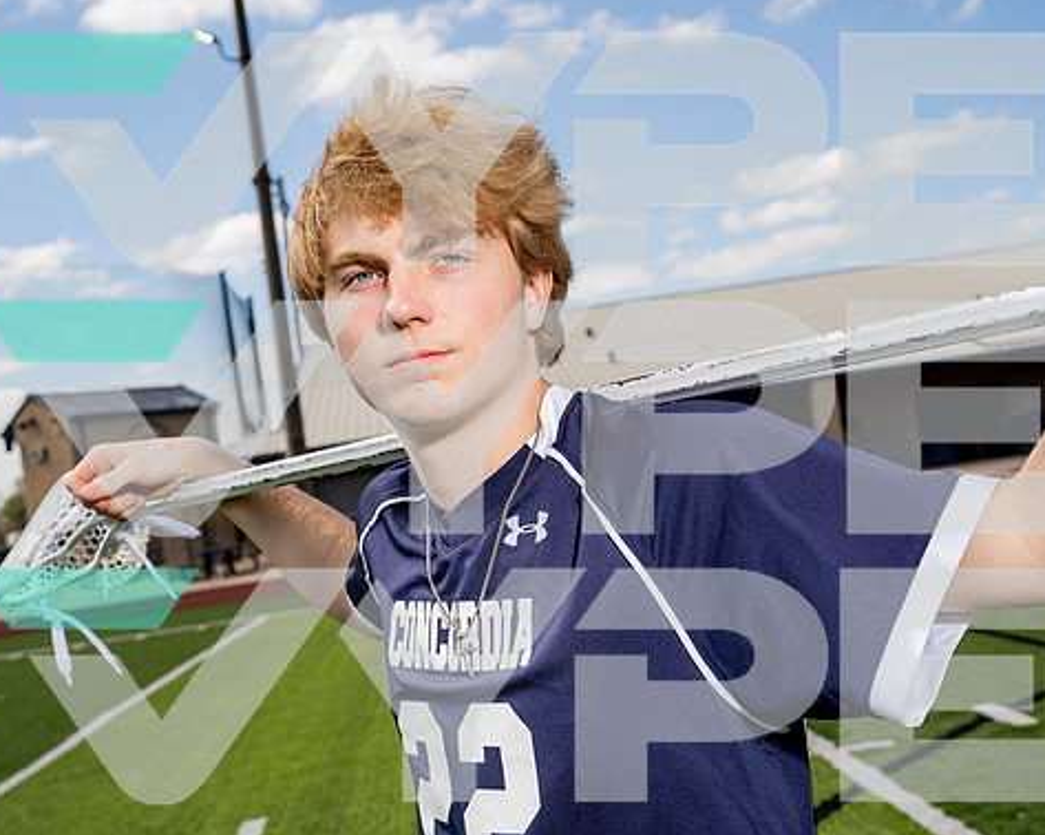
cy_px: 419
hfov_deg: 35.4
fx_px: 1639
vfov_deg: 28.6
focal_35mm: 53
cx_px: 539
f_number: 8
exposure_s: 1/250
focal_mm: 46
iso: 100
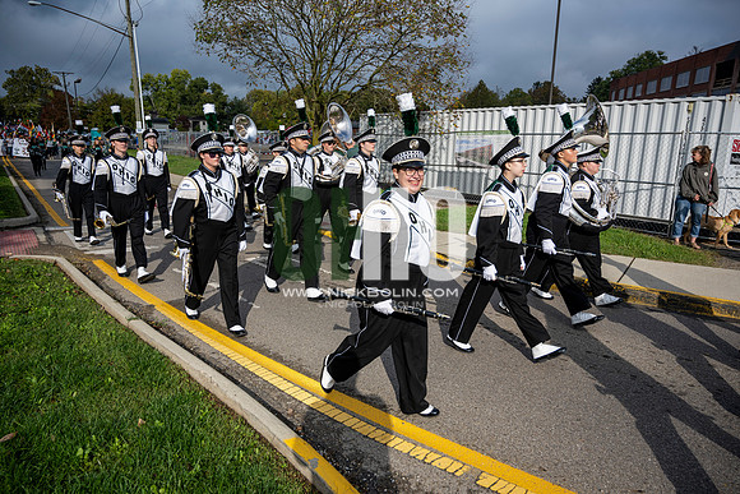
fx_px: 493
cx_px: 370
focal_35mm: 24
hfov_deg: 73.7
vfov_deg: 53.2
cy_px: 247
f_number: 4
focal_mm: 24
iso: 125
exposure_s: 1/1600
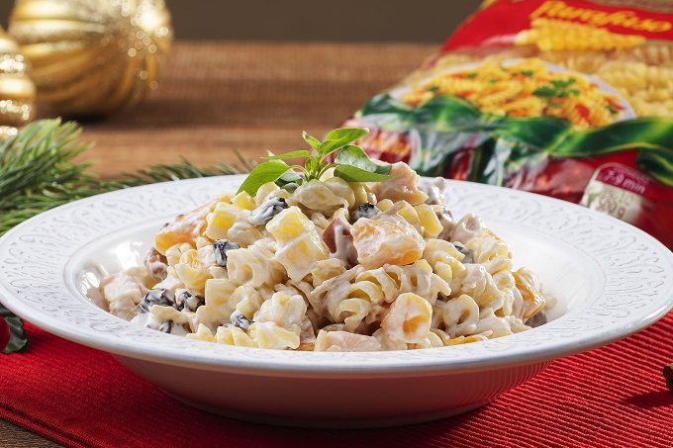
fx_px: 2411
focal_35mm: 129
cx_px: 305
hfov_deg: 15.9
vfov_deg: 10.6
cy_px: 169
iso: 250
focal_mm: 85
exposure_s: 1/2
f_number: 11
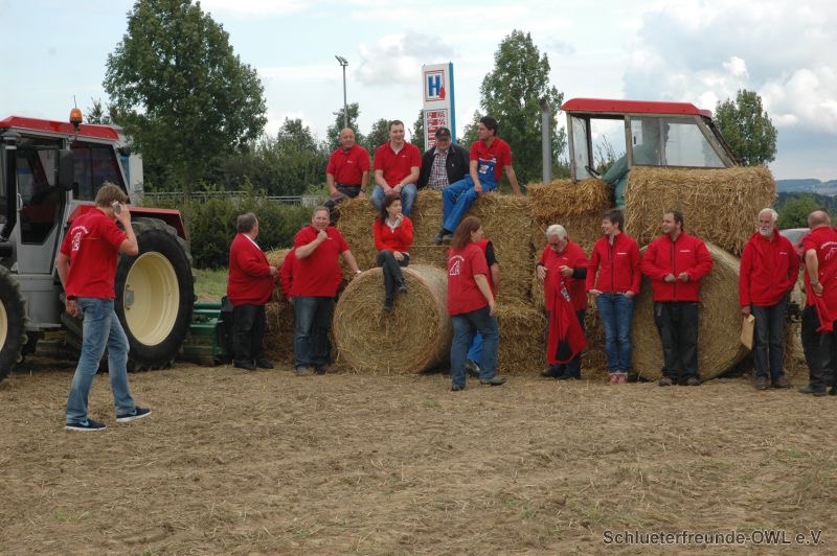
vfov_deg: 17.5
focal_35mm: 78
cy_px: 278
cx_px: 418
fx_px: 1812
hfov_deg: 26.0
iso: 400
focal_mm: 52
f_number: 8
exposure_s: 1/250
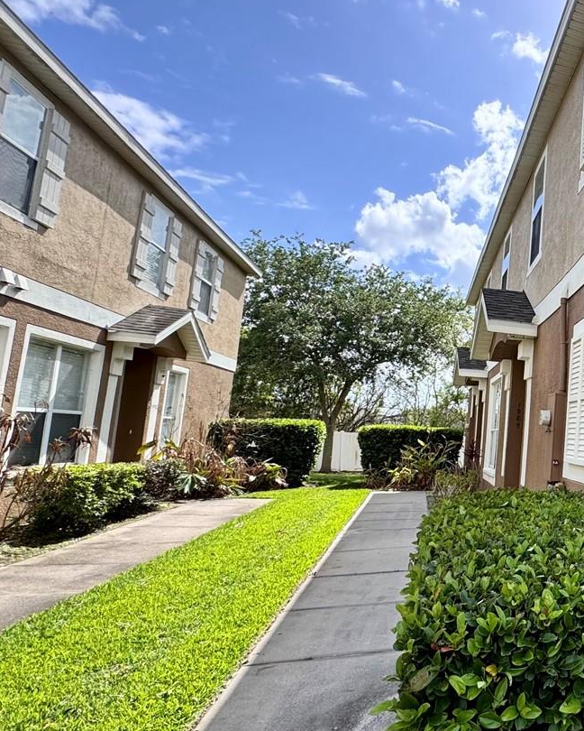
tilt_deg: +6.5
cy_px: 376
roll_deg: -1.8
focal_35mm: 27
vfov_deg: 64.1
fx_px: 583
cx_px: 689
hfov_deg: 39.5
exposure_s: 1/868
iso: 40
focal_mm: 2.22
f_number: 2.2
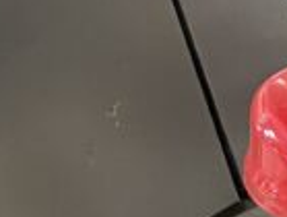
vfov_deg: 7.5
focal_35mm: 191
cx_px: 1006
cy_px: 453
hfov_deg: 8.0
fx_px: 1588
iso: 500
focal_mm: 4.2
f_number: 1.6
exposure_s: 1/53
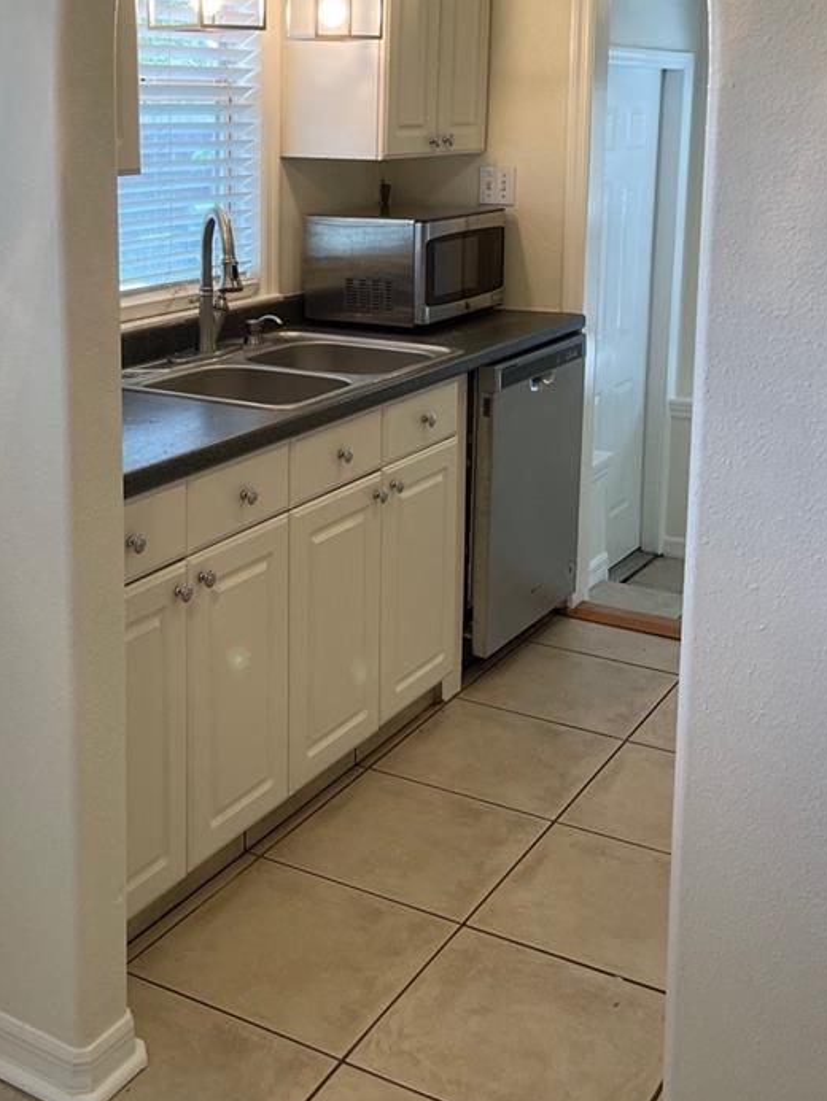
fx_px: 1433
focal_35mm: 45
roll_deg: +0.1
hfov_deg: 31.9
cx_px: 280
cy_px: 342
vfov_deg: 41.4
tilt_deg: -8.8
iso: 100
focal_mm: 5.1
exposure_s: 1/120
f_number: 1.6
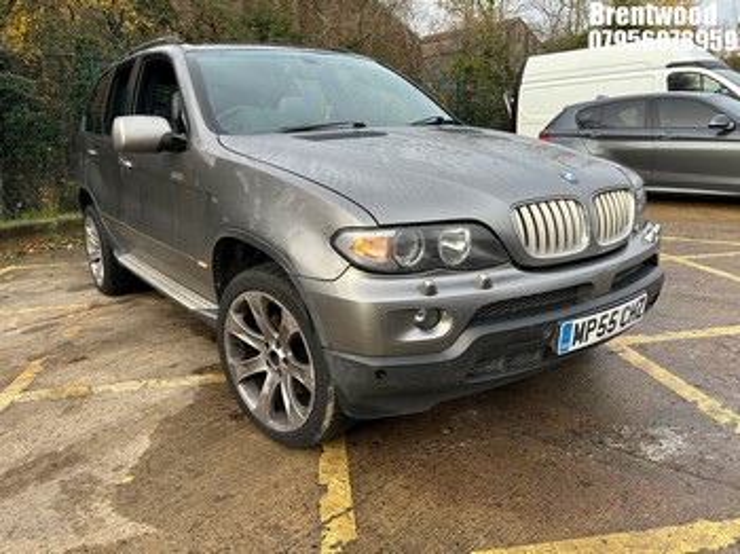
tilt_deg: -13.1
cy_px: 277
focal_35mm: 26
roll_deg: +3.3
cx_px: 370
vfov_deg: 53.0
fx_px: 555
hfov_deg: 67.3
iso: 50
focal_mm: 5.7
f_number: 1.5
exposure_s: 1/705
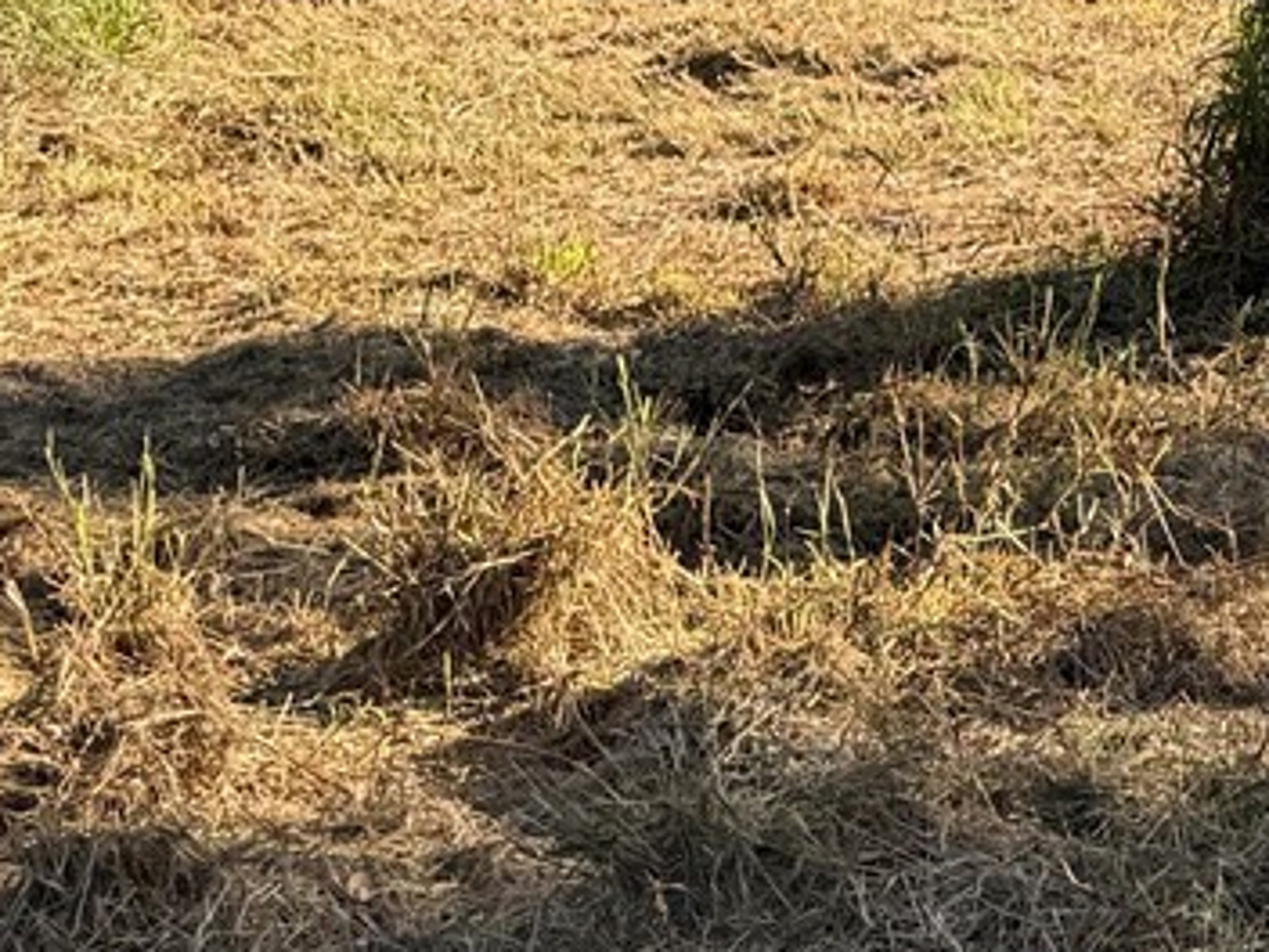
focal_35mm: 109
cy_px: 155
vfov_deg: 13.5
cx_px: 2455
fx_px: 3996
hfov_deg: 15.0
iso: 80
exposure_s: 1/757
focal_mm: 6.76
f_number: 1.78
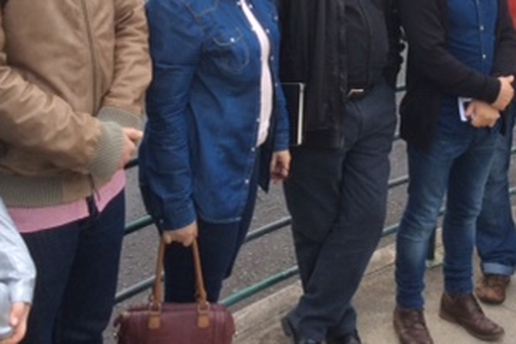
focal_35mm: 71
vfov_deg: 18.5
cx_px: 351
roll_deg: -1.5
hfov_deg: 28.2
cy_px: -36
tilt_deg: -13.5
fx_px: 1018
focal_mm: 3.3
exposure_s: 1/157
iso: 32
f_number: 2.4
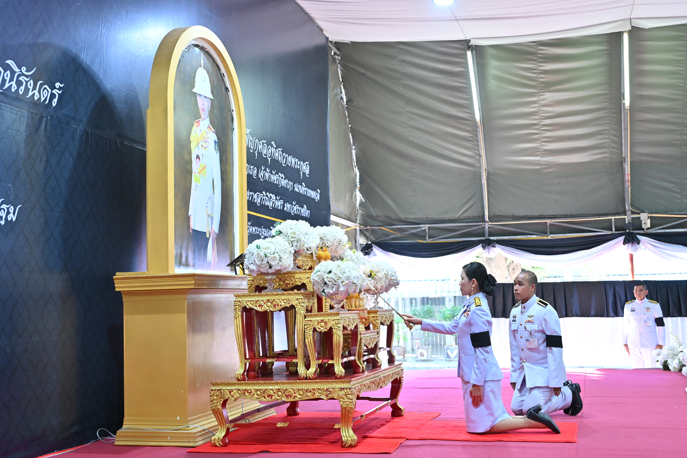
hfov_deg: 46.4
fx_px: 801
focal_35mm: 42
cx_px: 344
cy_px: 229
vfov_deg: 31.9
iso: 2000
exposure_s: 1/200
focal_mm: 42
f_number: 4
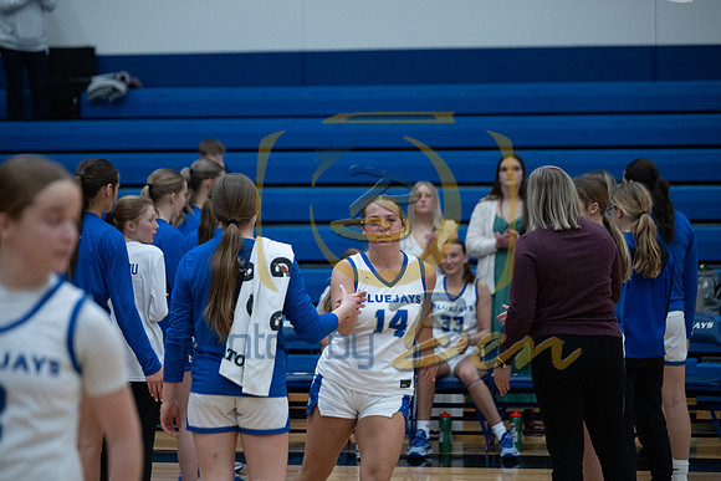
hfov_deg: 17.8
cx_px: 360
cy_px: 240
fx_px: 2304
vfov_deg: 11.9
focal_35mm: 115
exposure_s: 1/800
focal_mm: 115
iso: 4000
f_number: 2.8
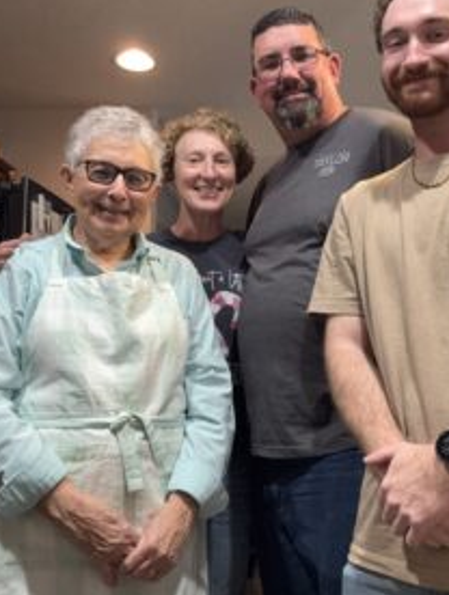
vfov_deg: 48.8
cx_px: 271
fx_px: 655
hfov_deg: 37.7
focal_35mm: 38
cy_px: 265
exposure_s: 1/60
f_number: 1.9
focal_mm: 2.69
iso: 125
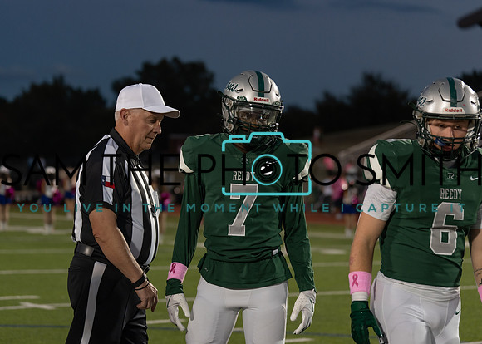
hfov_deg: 21.4
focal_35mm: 93
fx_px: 1277
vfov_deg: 15.3
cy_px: 166
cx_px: 224
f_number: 2.8
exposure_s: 1/320
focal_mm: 82
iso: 500
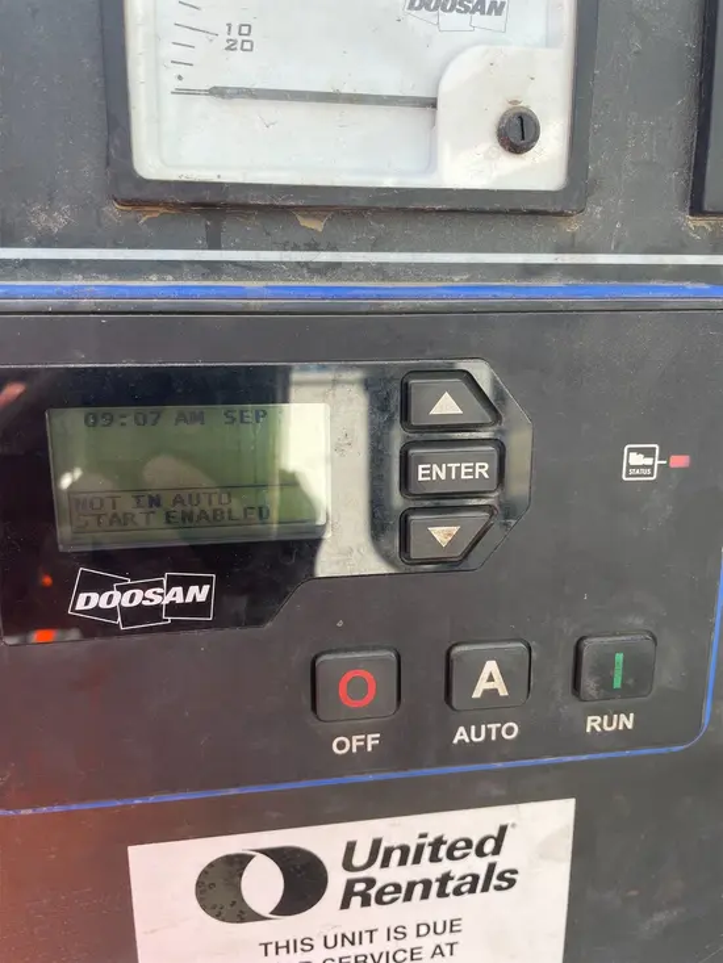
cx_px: 362
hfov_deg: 53.1
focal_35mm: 26
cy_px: 482
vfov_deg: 67.3
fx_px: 724
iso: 50
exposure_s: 1/694
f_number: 1.6
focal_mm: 4.2
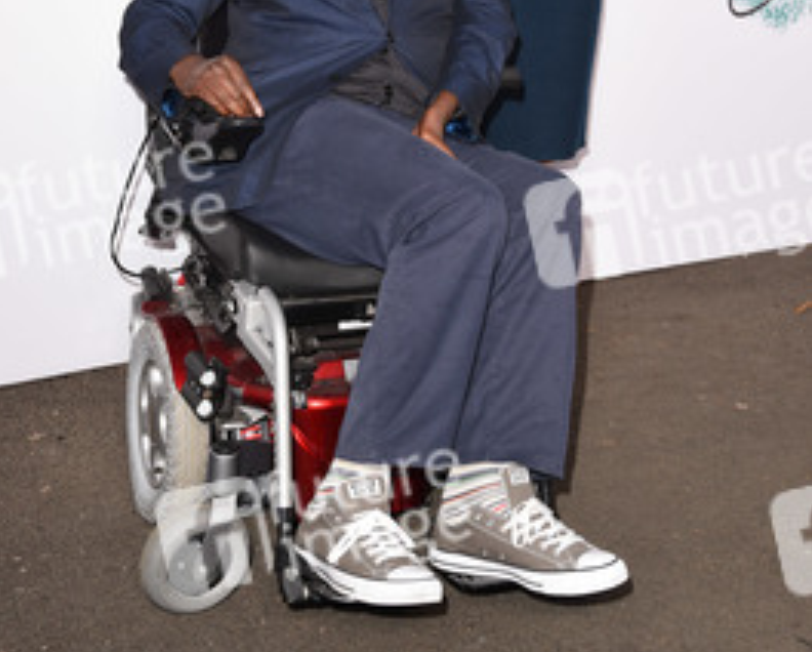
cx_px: 404
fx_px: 1709
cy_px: 62
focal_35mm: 71
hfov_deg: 26.7
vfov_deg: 21.1
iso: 800
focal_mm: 50
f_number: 5.6
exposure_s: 1/250
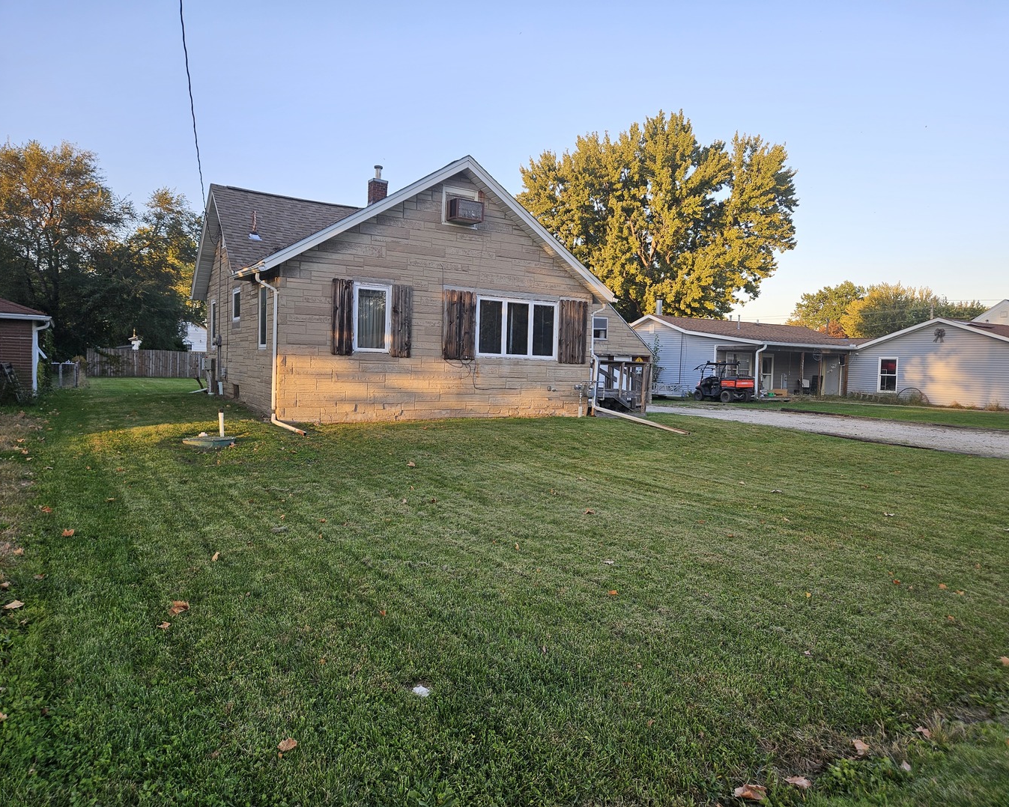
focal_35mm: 24
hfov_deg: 70.2
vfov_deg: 58.8
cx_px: 529
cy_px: 404
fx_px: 717
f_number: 1.8
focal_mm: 5.4
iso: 25
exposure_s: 1/208
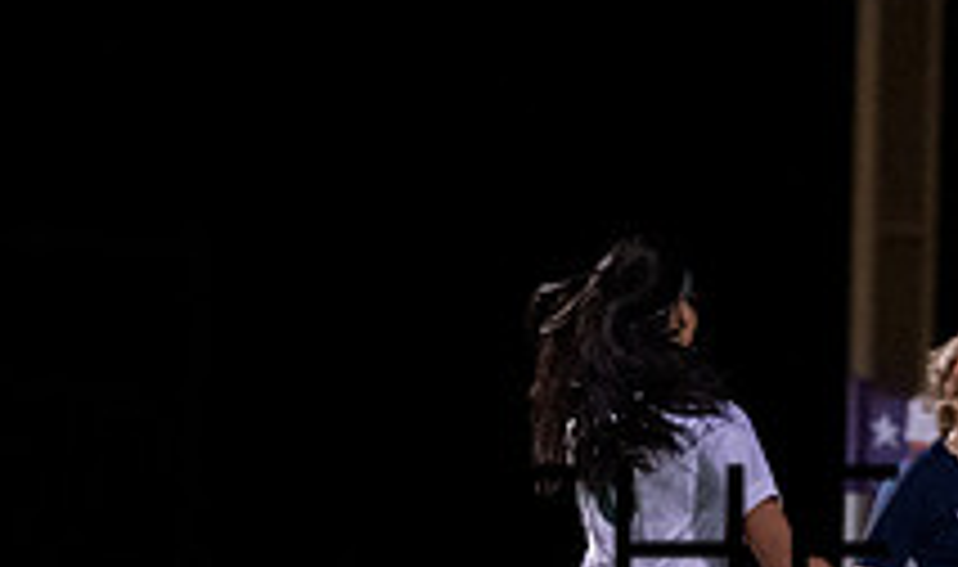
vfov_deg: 1.2
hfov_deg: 2.0
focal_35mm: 1091
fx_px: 28065
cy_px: 608
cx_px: 1085
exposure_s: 1/1000
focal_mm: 200
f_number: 2.8
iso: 4000
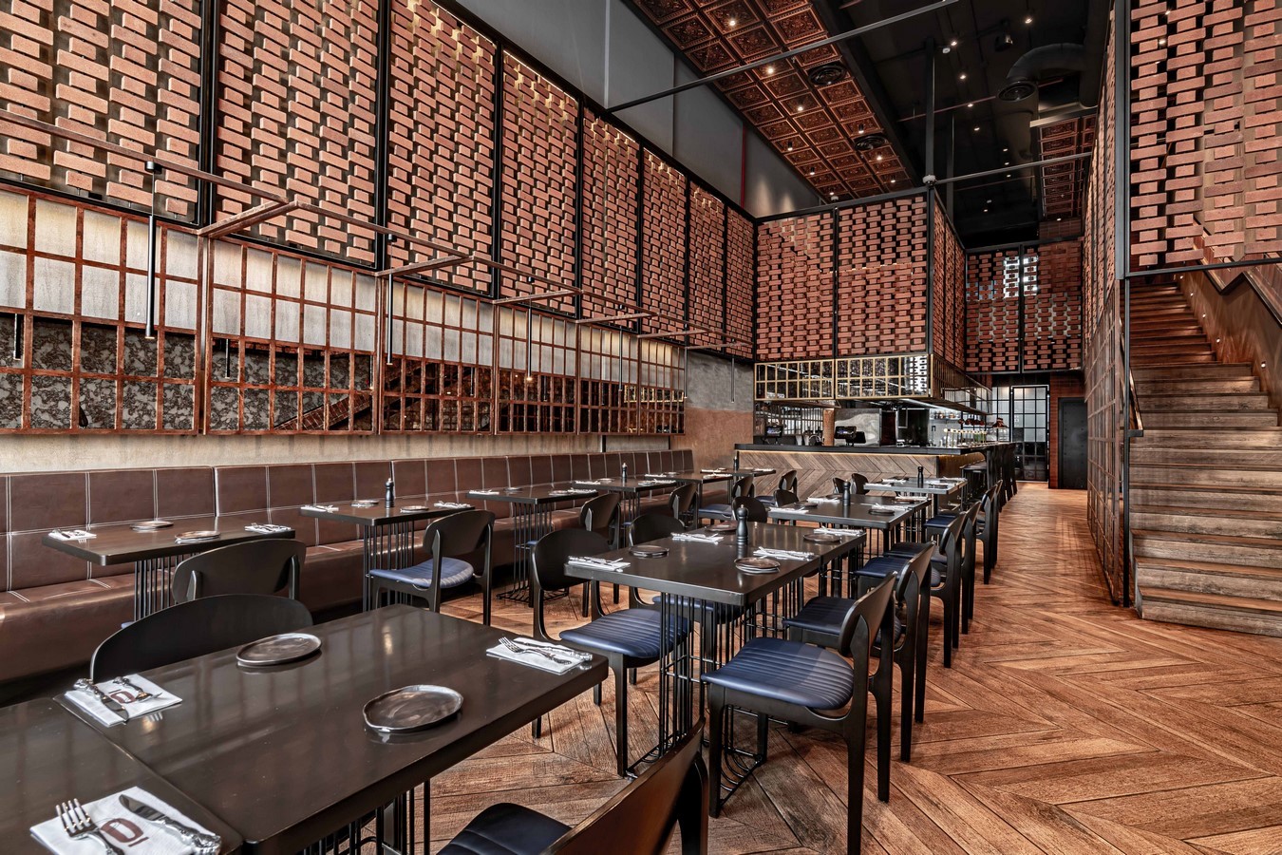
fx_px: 614
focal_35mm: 17
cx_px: 641
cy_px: 428
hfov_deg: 92.4
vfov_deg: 69.7
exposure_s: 1/4
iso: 100
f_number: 8
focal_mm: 11.5
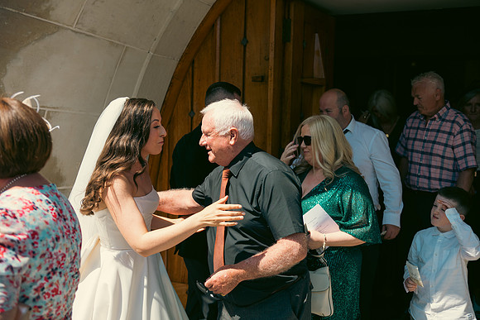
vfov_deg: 33.4
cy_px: 160
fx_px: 533
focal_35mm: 40
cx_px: 240
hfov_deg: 48.4
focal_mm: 40
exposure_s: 1/800
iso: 100
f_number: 3.5
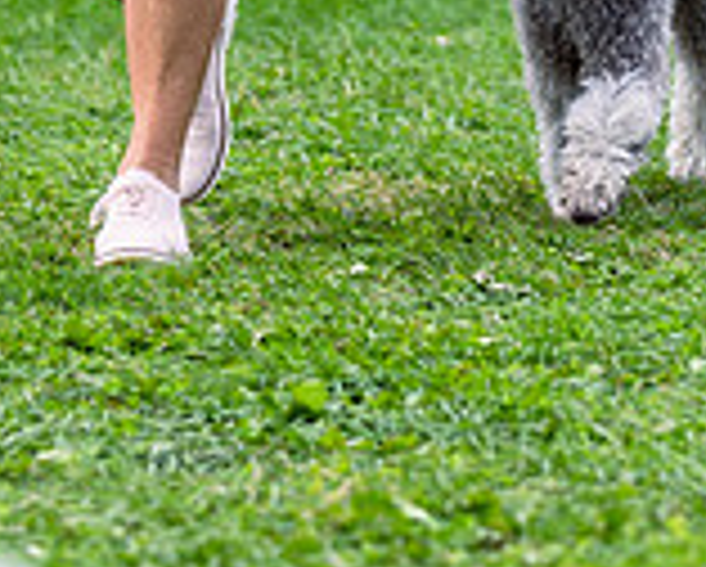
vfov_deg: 2.9
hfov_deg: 3.6
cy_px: -410
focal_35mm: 535
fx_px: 11193
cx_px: 384
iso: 100
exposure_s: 1/1000
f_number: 2.8
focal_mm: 129
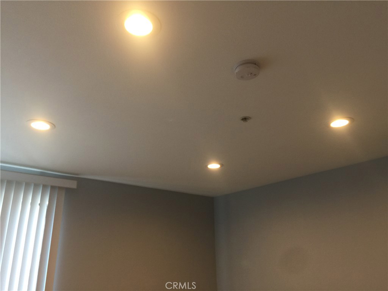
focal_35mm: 29
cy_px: 146
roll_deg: +0.4
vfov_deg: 48.2
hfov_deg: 61.7
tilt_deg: +21.4
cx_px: 194
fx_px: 325
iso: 40
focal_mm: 4.15
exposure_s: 1/30
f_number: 2.2
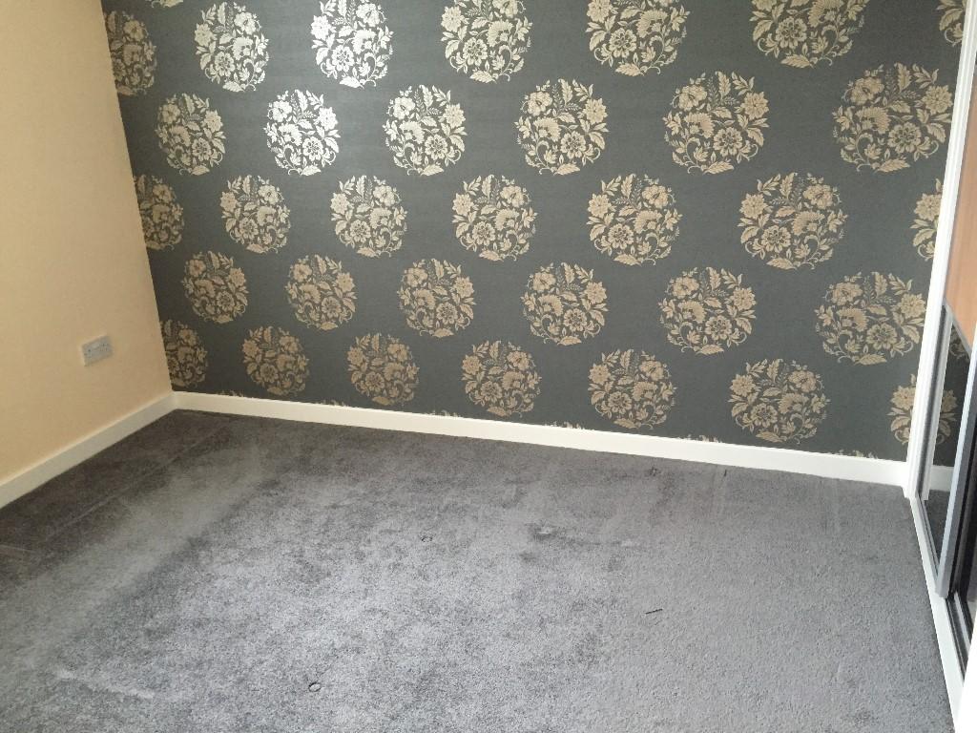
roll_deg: +1.9
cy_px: 366
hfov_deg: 61.7
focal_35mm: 29
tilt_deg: -19.3
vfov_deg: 48.2
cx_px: 488
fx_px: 818
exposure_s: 1/30
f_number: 2.2
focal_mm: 4.15
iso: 250
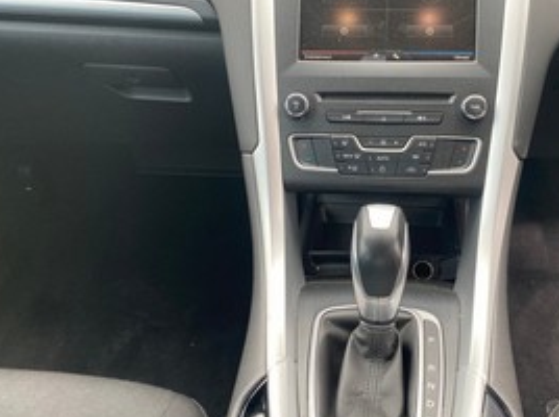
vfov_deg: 41.6
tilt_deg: -33.1
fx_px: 548
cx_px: 350
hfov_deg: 53.4
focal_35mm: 34
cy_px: 186
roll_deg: +3.7
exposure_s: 1/121
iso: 100
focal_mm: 4.25
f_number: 1.8
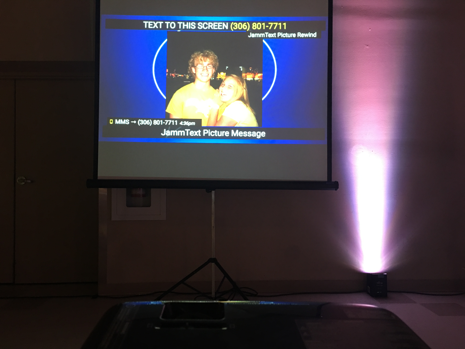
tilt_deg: +1.2
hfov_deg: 61.7
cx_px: 232
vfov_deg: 48.2
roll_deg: -0.3
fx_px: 390
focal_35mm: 29
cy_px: 174
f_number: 2.2
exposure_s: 1/10
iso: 80
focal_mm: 4.15
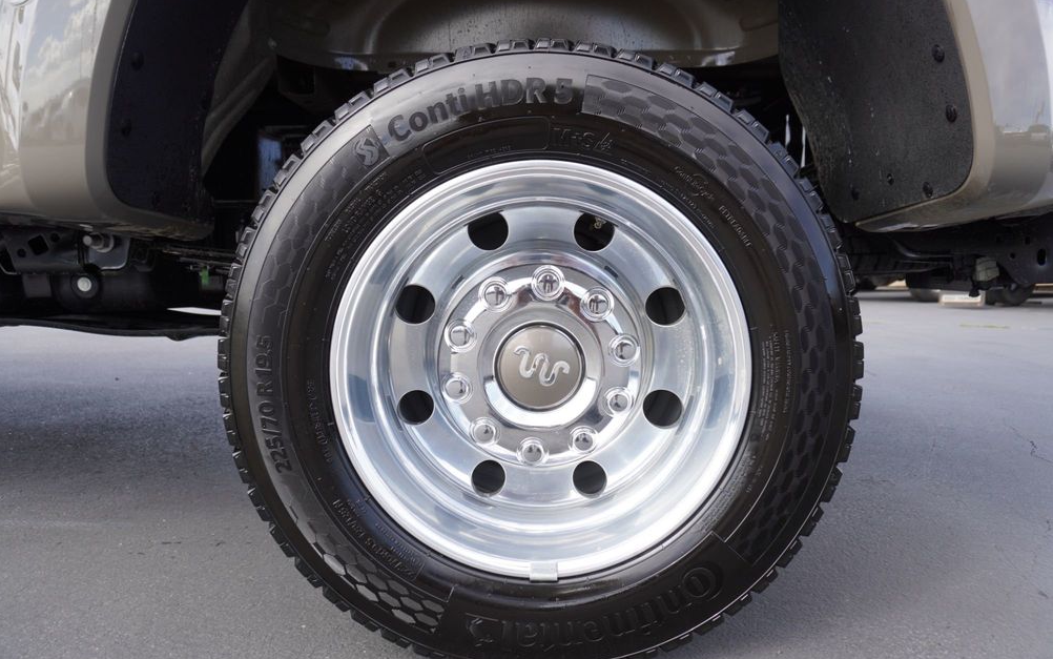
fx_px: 718
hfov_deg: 72.5
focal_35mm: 25
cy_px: 356
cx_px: 534
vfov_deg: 49.3
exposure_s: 1/160
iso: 100
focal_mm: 16
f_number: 4
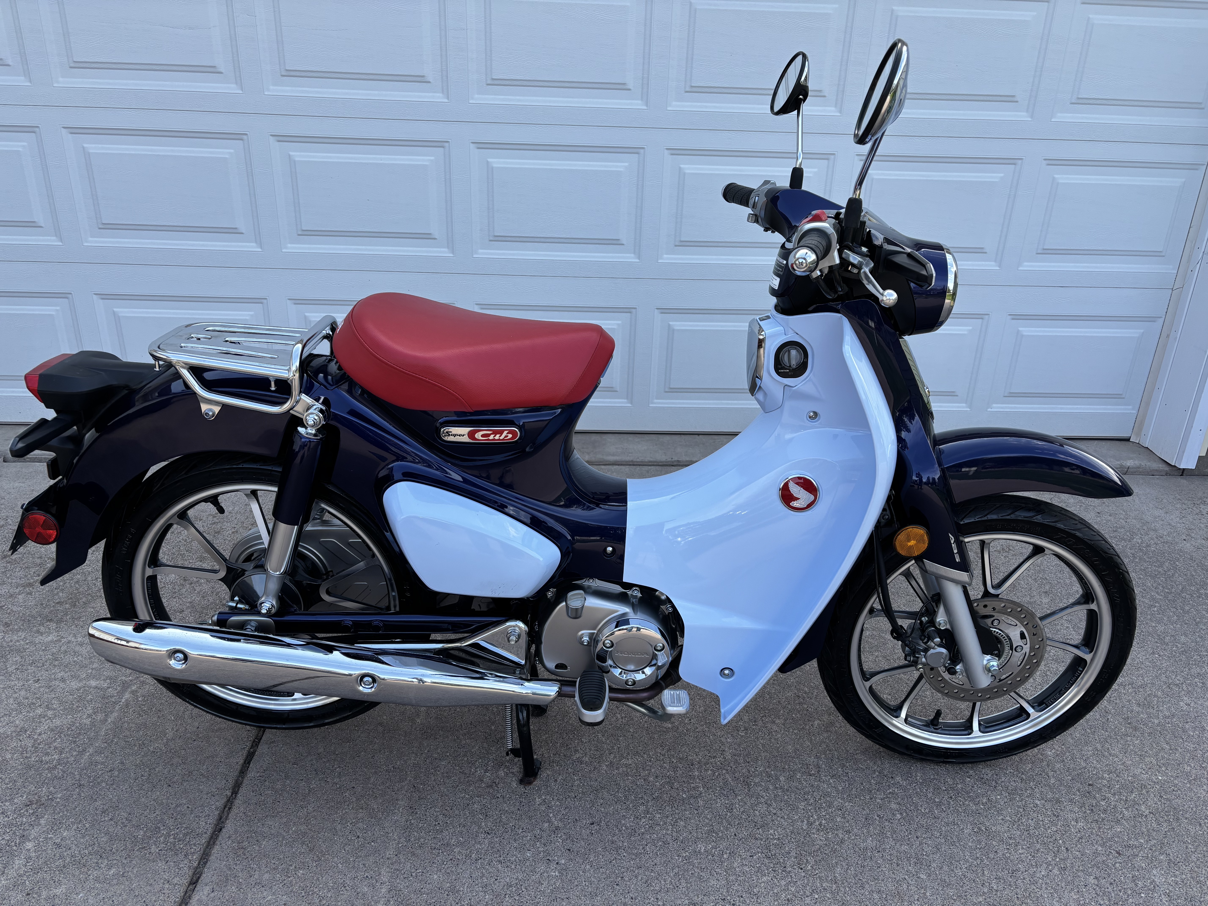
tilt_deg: -23.1
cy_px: 453
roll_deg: -2.2
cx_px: 604
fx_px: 907
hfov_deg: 67.3
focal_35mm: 26
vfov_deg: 53.1
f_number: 1.6
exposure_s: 1/597
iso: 50
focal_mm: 5.96
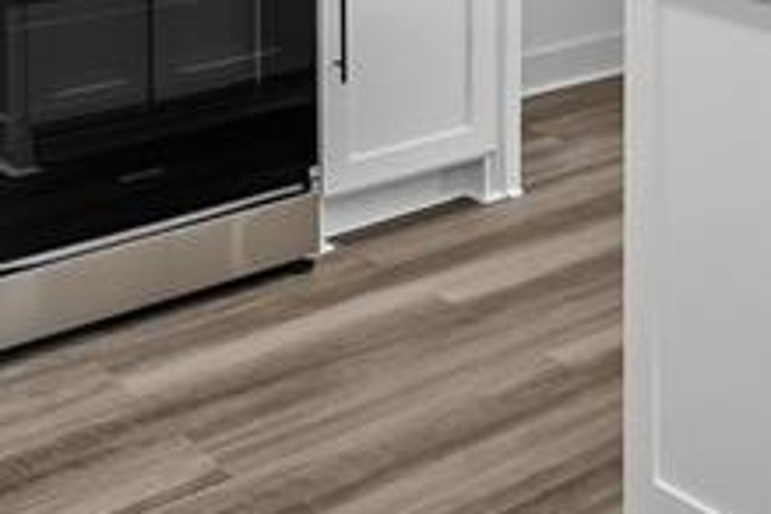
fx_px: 1499
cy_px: -465
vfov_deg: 15.9
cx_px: 648
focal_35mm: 70
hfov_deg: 28.1
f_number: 7.1
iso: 1000
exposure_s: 1/1600
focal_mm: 15
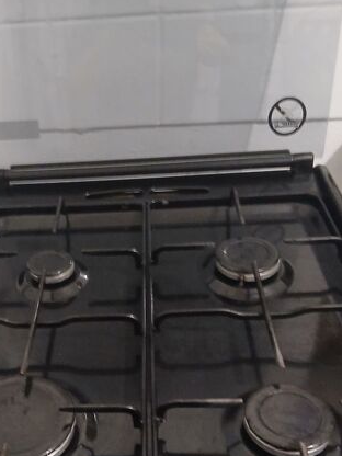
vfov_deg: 45.1
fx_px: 527
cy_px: 345
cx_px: 99
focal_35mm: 40
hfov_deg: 35.4
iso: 800
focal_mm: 3.98
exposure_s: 1/16.7
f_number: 1.8
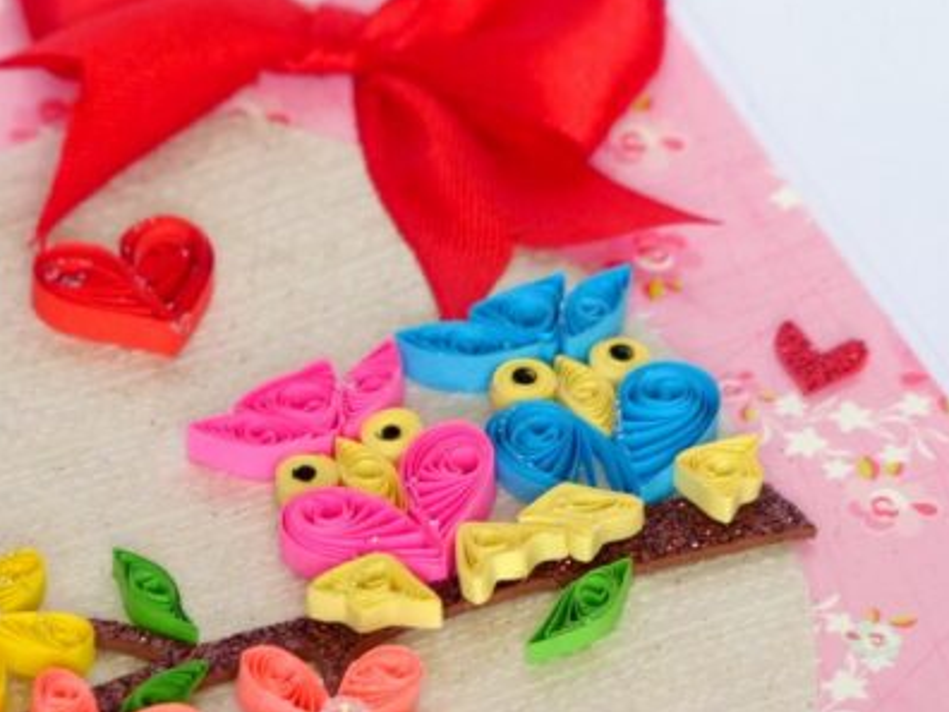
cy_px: 451
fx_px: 11377
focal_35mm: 415
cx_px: 295
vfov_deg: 3.6
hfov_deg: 4.8
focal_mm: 49.2
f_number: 2.8
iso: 200
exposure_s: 1/80
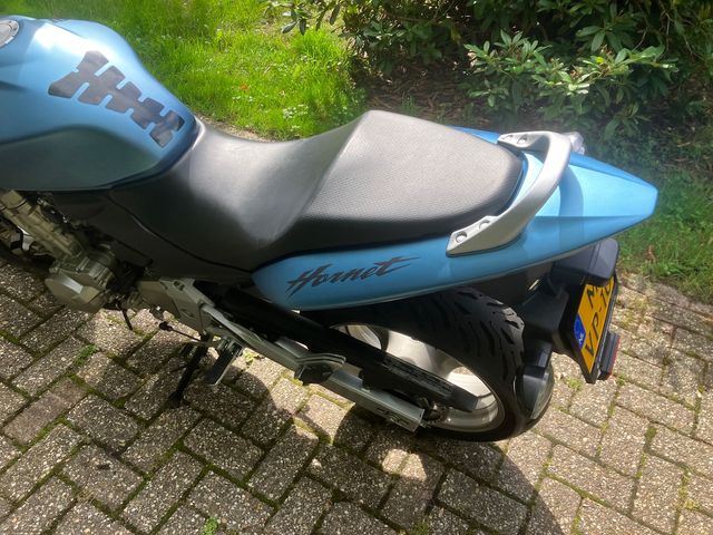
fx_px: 577
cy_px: 268
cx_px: 356
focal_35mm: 28
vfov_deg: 49.7
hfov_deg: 63.4
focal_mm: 3.99
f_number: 1.8
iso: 32
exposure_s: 1/407
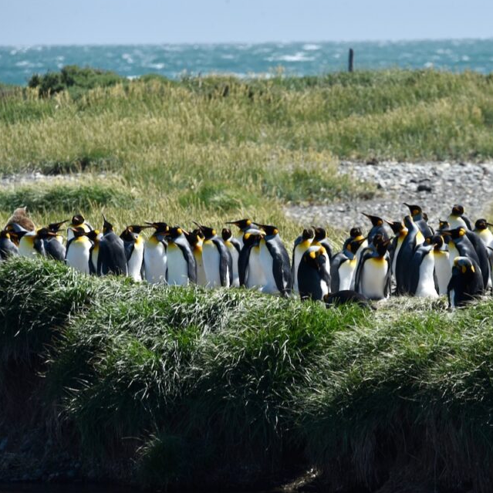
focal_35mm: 545
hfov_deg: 3.2
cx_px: 329
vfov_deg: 3.2
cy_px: 252
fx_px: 8782
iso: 400
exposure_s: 1/1000
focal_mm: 400
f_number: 13
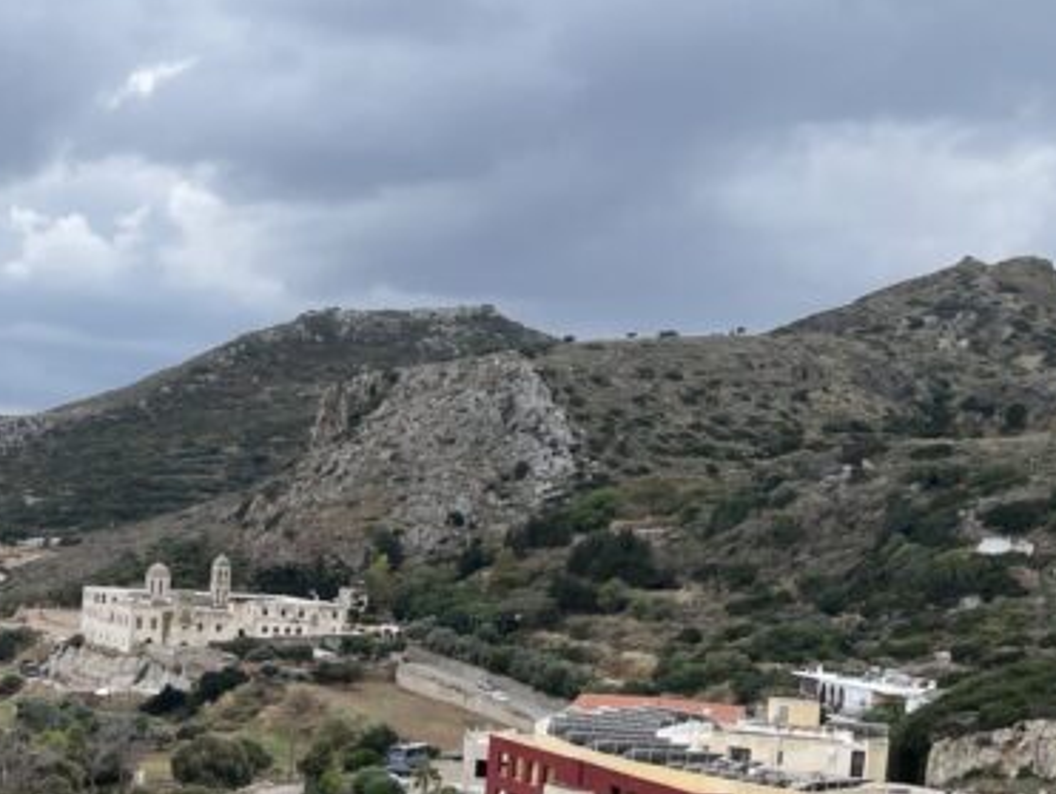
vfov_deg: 20.6
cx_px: -80
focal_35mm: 70
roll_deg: -3.6
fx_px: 2138
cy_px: 726
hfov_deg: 25.8
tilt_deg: -5.7
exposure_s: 1/1511
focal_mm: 4.2
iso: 32
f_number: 1.6
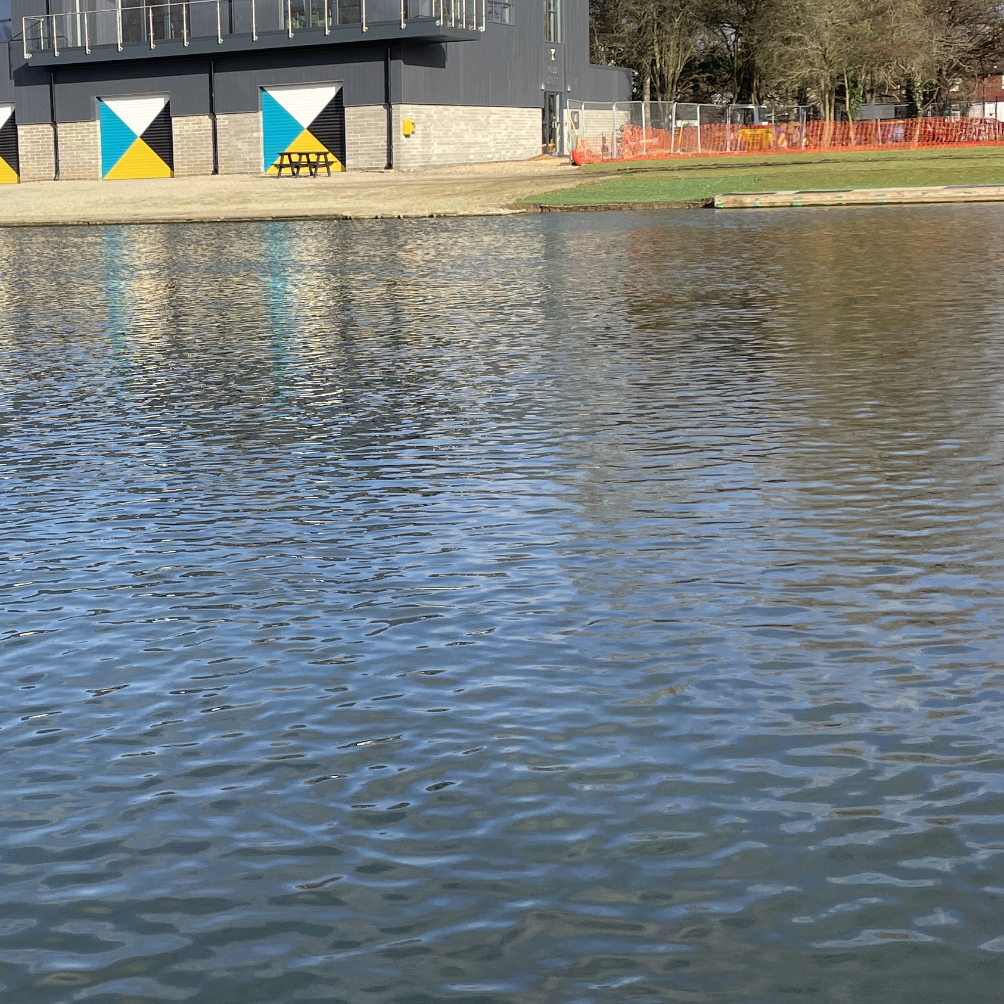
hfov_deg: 30.1
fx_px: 1805
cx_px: 146
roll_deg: +3.1
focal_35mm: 55
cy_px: 376
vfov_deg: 31.0
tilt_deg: -6.2
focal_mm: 4.2
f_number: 1.6
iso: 32
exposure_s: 1/2506
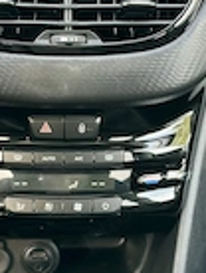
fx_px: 1100
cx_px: 75
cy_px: 81
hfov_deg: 10.7
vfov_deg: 14.1
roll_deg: -2.7
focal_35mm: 139
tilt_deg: -22.0
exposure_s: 1/90
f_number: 1.78
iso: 125
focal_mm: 6.86
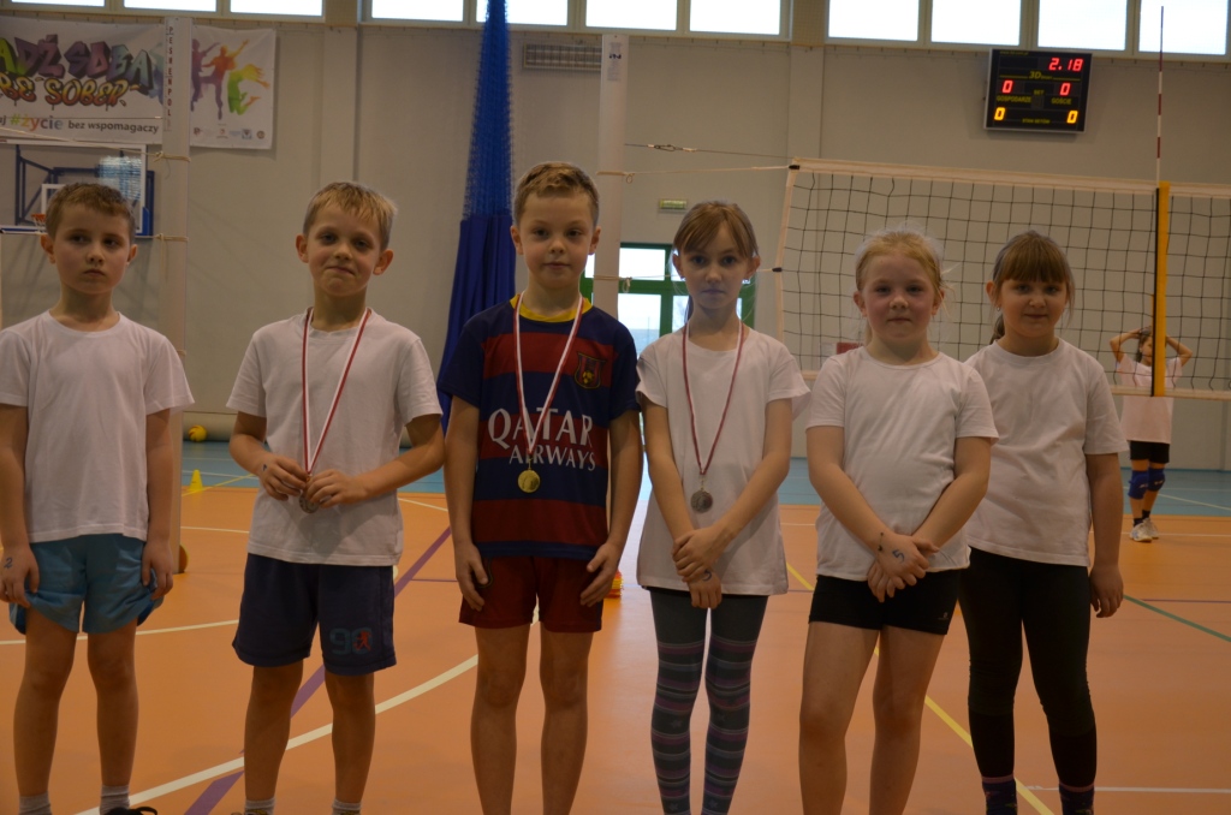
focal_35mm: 39
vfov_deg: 34.1
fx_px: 1331
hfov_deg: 49.6
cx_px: 616
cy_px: 408
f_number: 4
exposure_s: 1/50
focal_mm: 26
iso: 400
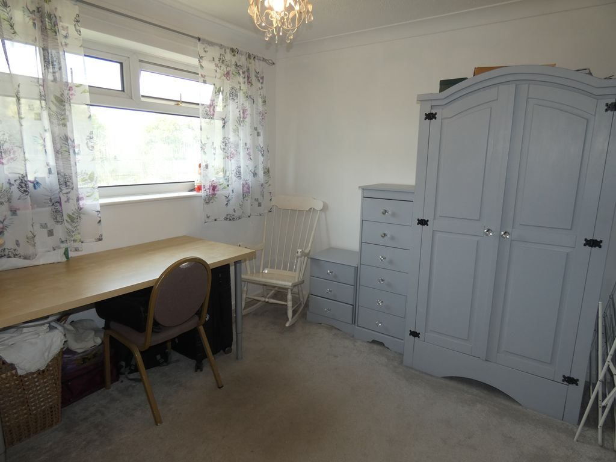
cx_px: 308
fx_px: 356
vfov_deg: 66.0
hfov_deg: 81.7
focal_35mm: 20
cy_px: 231
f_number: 2.8
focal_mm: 3.6
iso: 80
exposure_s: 1/100
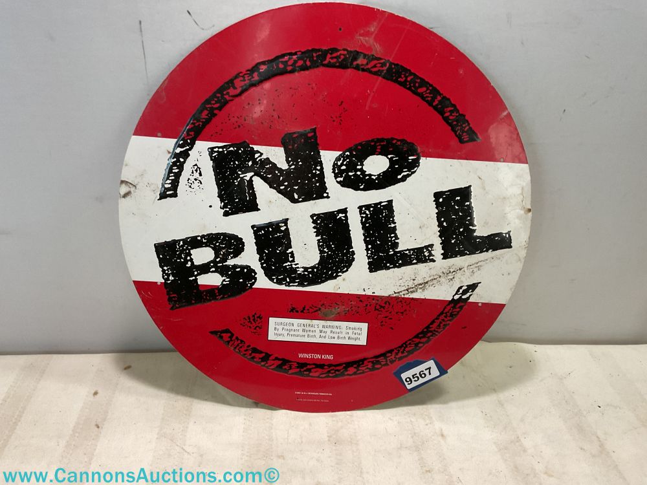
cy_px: 242
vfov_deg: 48.2
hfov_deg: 61.7
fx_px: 542
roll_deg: -2.0
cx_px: 324
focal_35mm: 29
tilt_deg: -28.1
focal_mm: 3
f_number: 1.8
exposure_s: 1/60
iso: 100
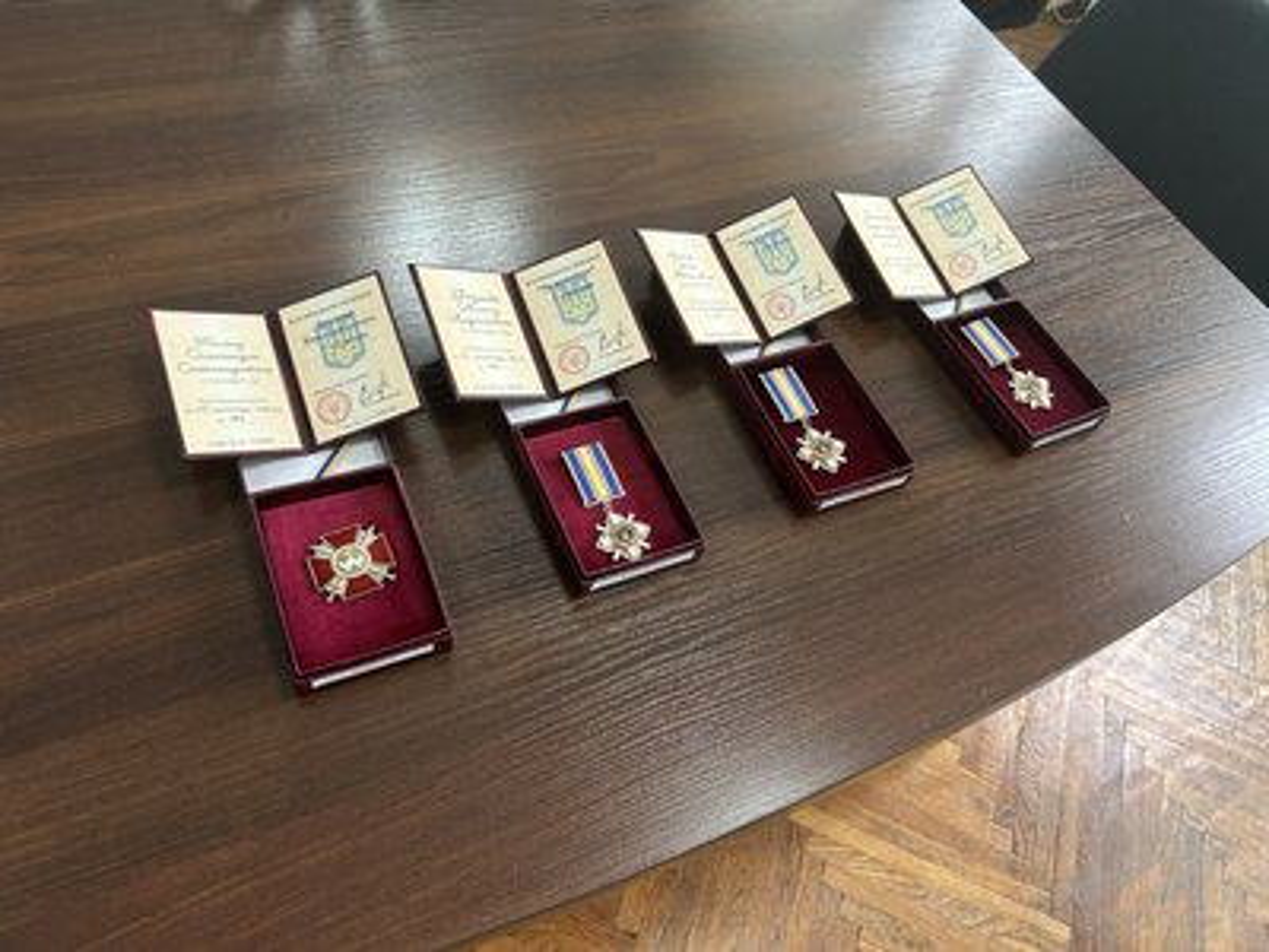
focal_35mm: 26
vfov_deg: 53.1
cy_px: 476
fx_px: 953
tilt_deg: -54.2
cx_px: 634
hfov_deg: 67.3
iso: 125
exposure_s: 1/91
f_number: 1.5
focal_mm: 5.7
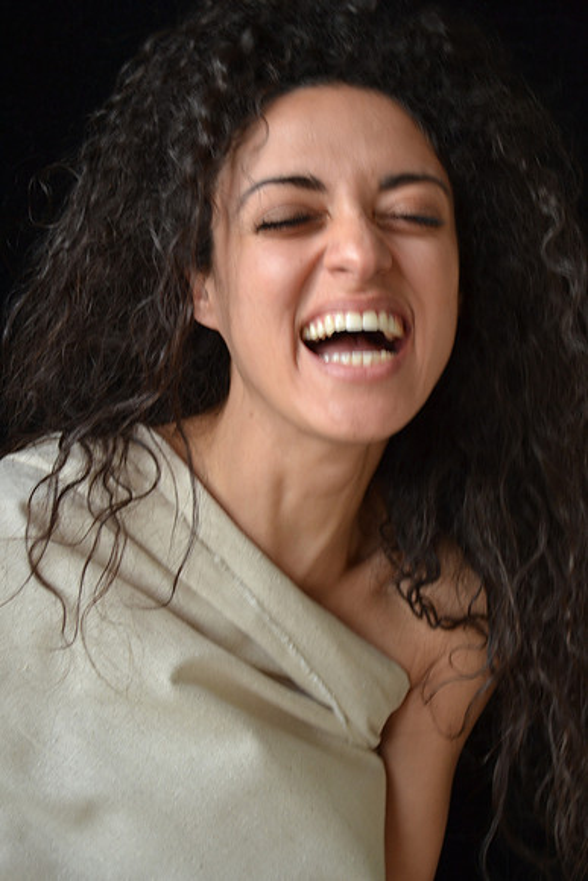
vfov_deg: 35.0
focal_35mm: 57
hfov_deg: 23.8
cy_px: 440
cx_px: 294
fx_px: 1396
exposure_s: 1/50
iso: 400
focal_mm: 38
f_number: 5
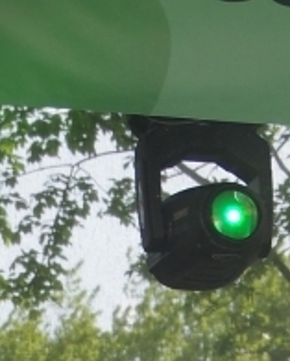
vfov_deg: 4.8
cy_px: 833
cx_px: 187
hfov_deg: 3.9
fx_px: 4245
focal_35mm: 396
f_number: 6.3
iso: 200
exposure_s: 1/160
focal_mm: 31
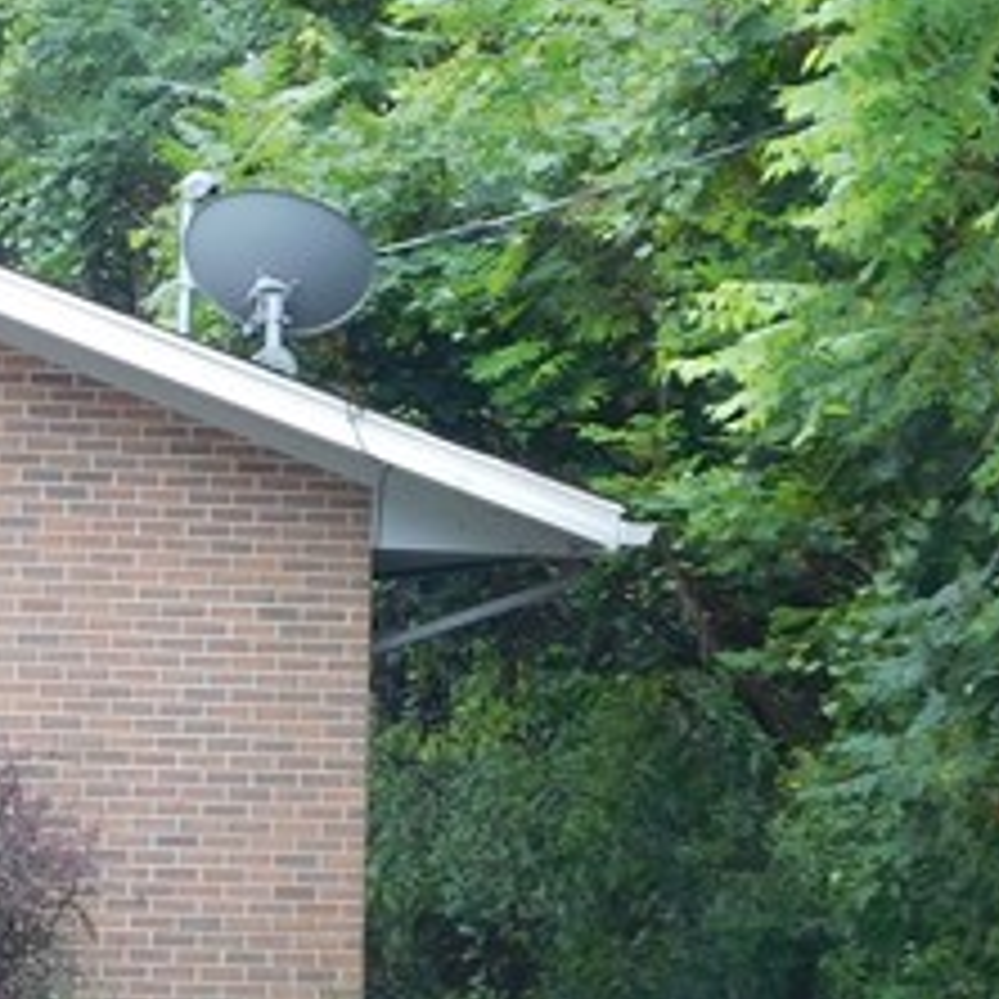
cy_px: 644
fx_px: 5322
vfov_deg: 10.7
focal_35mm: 163
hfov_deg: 10.2
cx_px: -662
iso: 125
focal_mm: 7.1
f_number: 3.6
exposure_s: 1/50
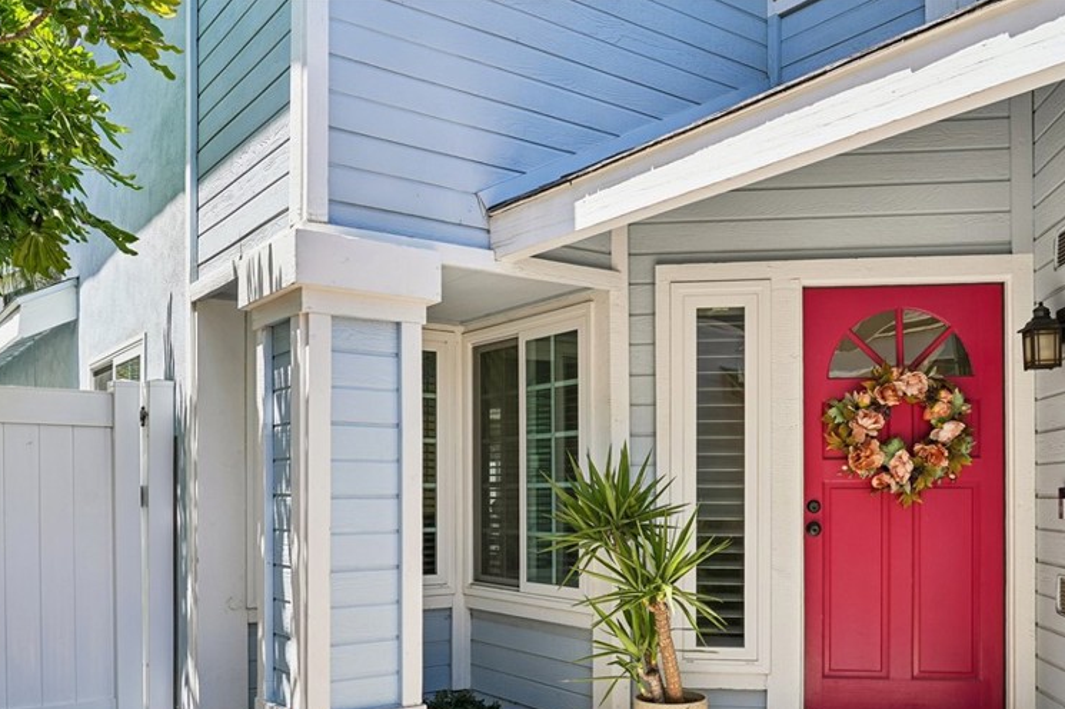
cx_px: 550
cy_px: 485
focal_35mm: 33
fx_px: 976
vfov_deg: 39.4
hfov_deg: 57.2
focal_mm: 24
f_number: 8
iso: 125
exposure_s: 1/200
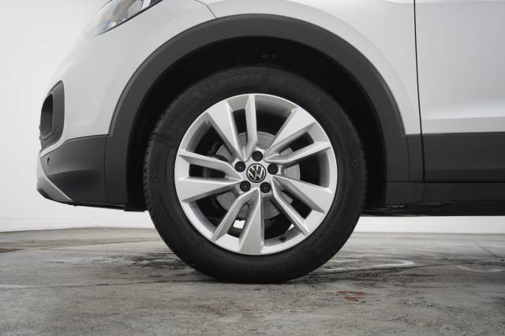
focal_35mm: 34
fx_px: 484
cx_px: 252
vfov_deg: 38.3
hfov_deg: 55.1
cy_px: 168
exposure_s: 1/200
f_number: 4
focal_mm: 23
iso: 2000
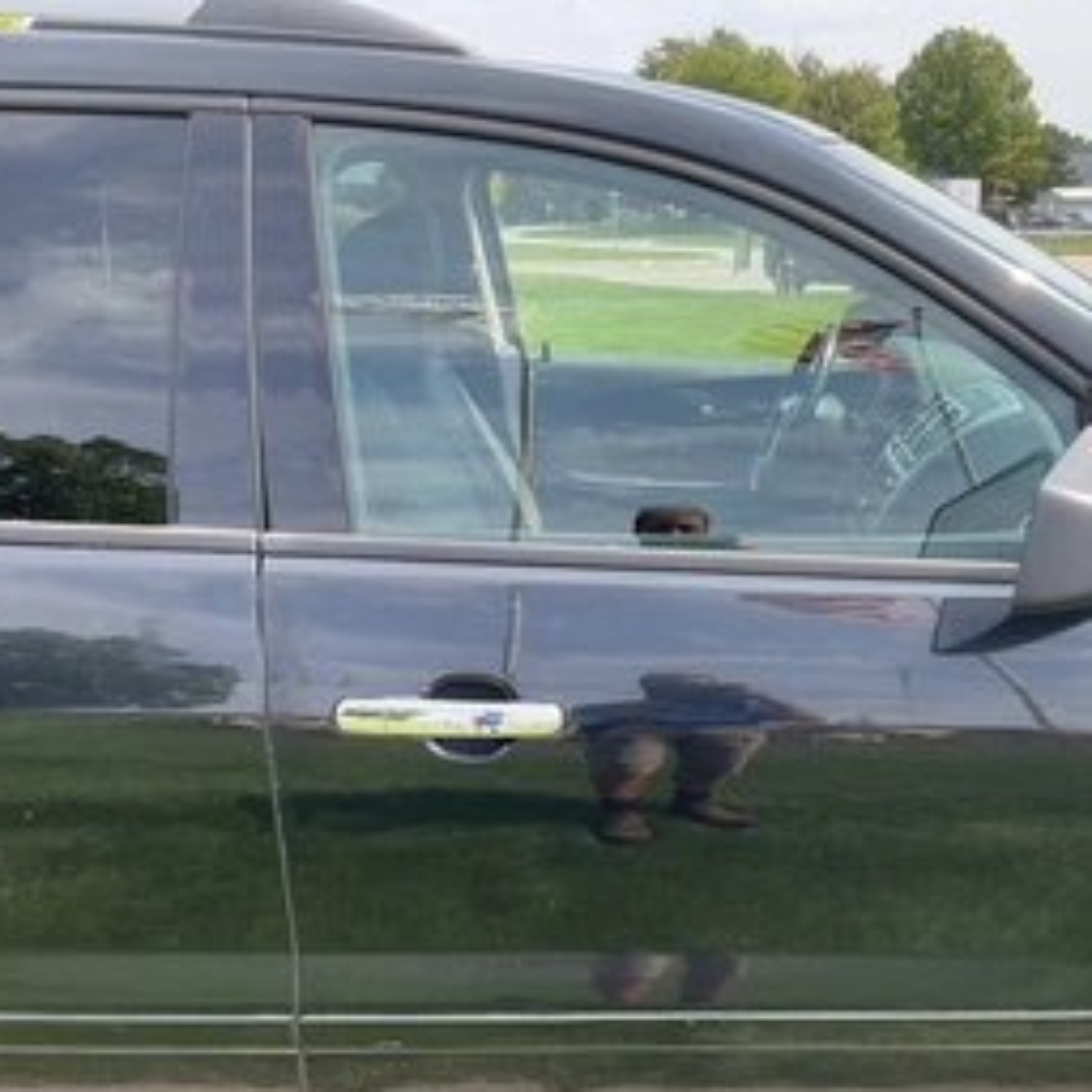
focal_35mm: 40
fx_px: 1428
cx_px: 725
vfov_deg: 41.8
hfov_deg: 41.3
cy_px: 619
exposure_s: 1/454
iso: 25
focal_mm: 3
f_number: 1.8
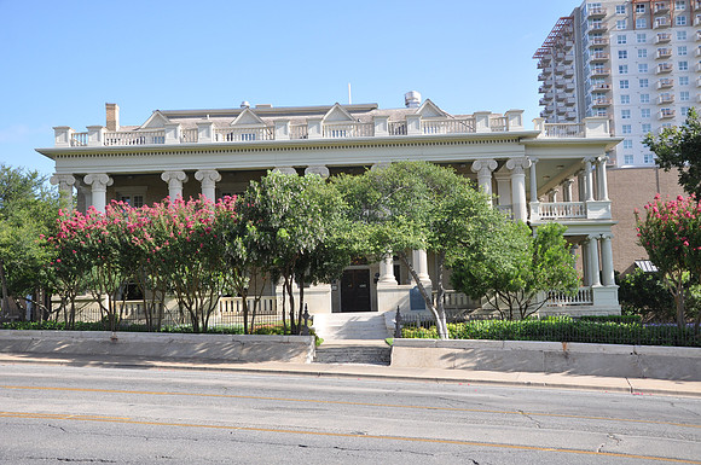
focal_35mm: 42
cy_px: 232
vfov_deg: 31.8
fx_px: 817
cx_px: 350
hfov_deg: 46.5
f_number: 6.3
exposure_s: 1/160
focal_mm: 28
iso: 200
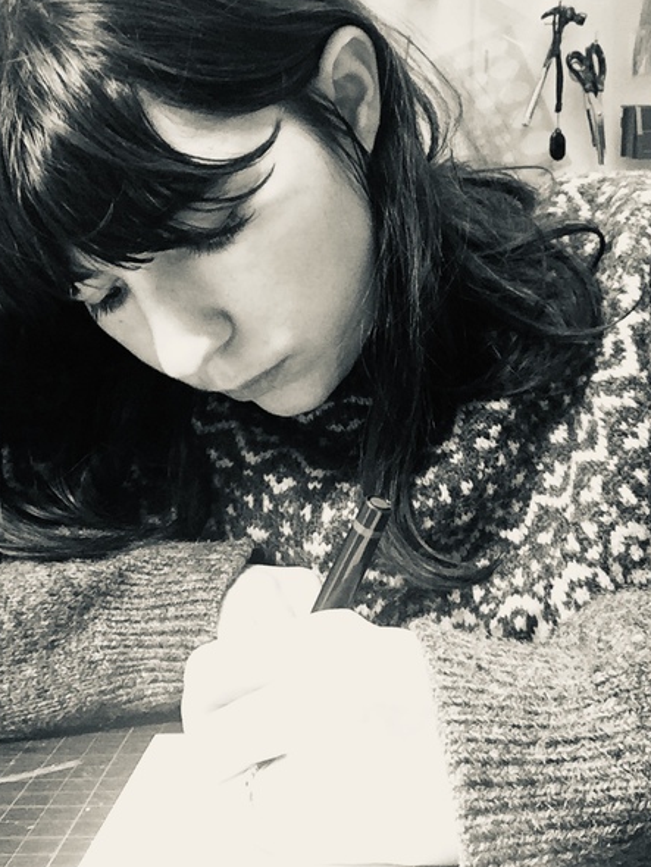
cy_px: 395
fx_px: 1052
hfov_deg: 34.3
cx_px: 386
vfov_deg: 44.7
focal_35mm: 42
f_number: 2.2
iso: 320
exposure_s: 1/15
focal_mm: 2.65
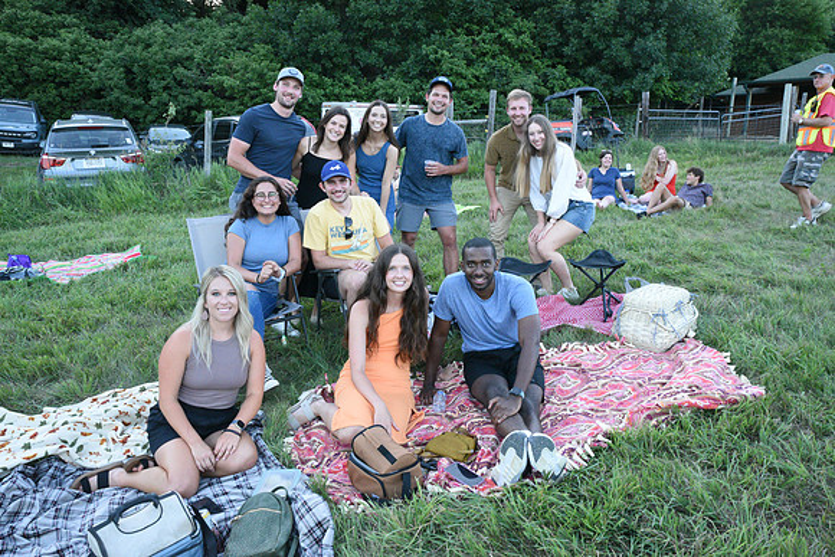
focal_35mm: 29
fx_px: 673
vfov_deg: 45.0
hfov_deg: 63.6
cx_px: 418
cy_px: 278
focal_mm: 29
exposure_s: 1/100
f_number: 22
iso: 8000
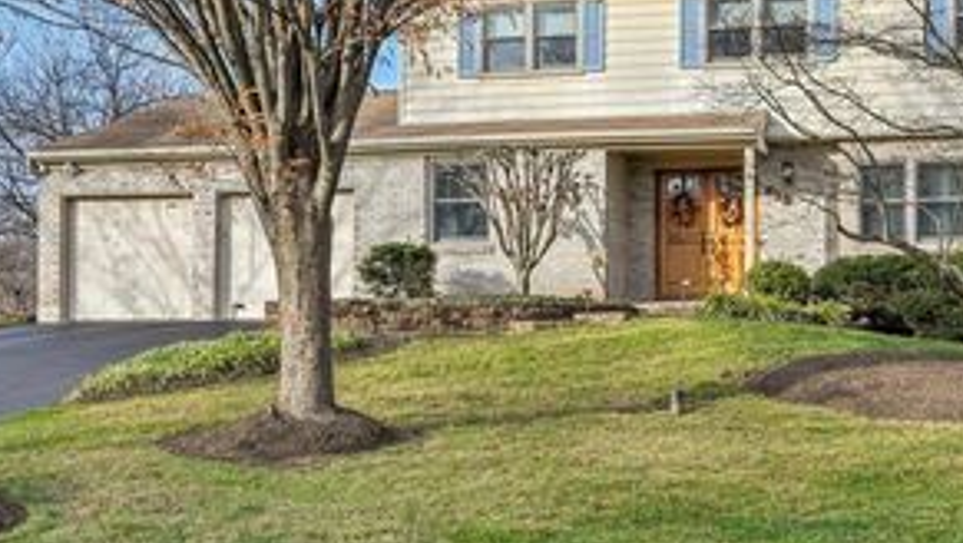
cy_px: 51
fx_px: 1380
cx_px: 642
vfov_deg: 21.7
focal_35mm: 54
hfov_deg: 38.1
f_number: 8
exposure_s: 1/1600
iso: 800
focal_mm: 30
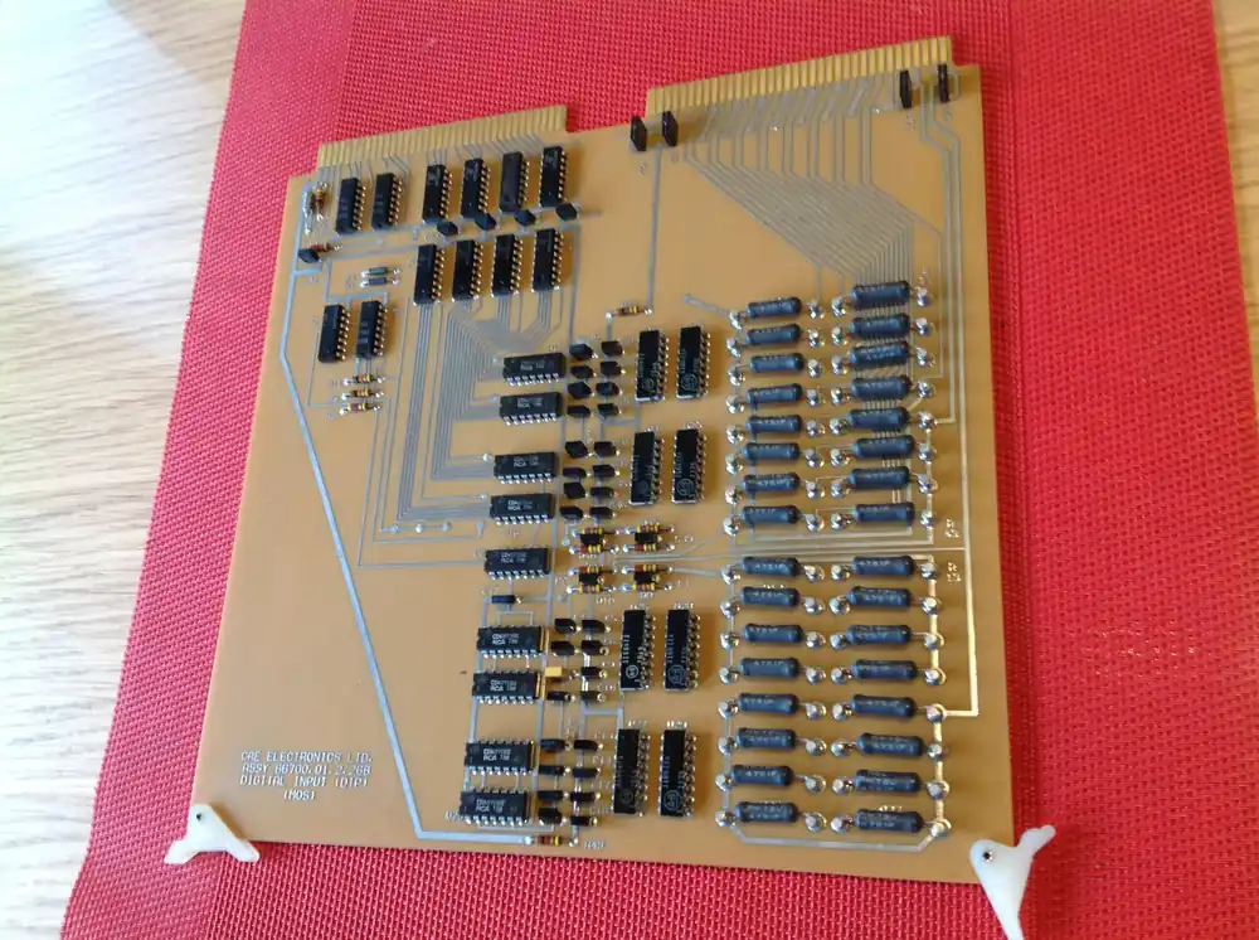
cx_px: 630
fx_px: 1271
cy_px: 470
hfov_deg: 52.7
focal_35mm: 35
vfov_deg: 40.6
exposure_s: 1/15
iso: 80
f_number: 2.4
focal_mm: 4.28
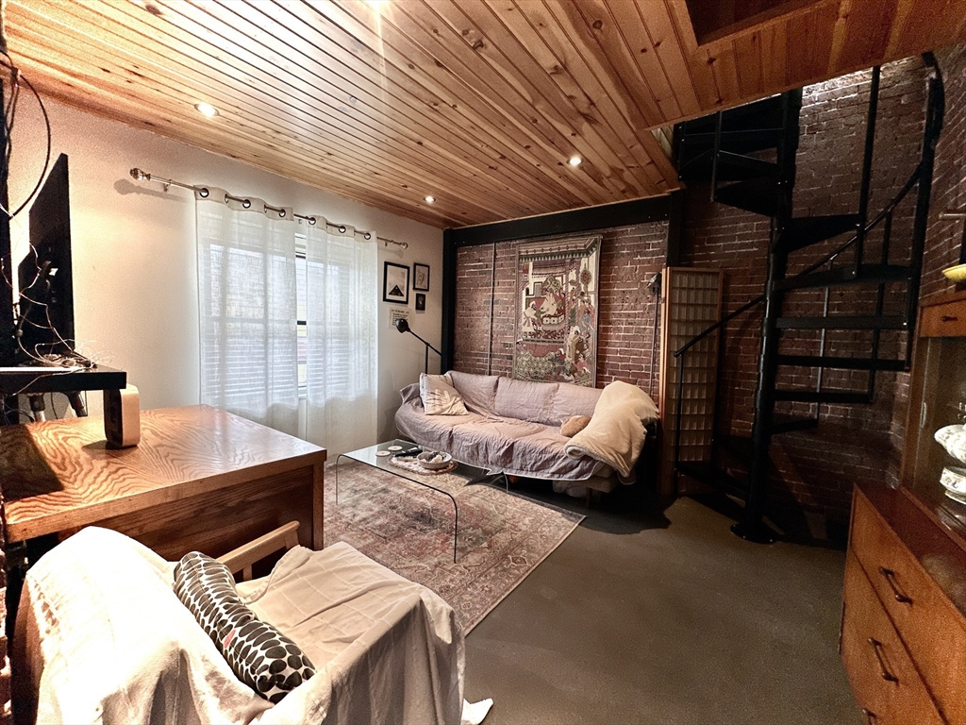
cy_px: 362
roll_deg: -2.2
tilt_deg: -4.1
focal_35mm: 14
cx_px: 483
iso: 125
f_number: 2.2
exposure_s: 1/60
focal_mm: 2.22
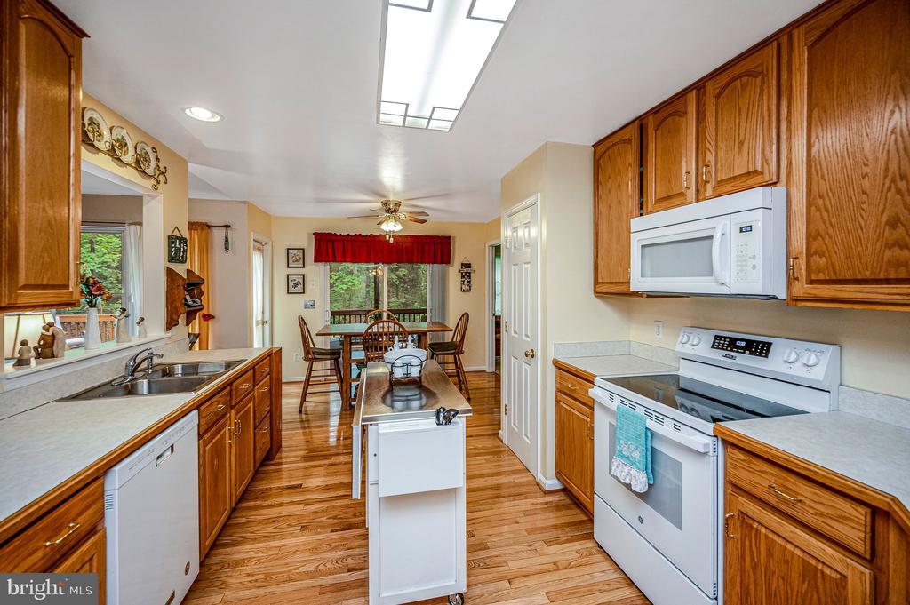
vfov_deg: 81.1
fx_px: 354
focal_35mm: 14
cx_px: 455
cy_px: 302
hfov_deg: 104.3
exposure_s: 1/60
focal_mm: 14
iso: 400
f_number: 4
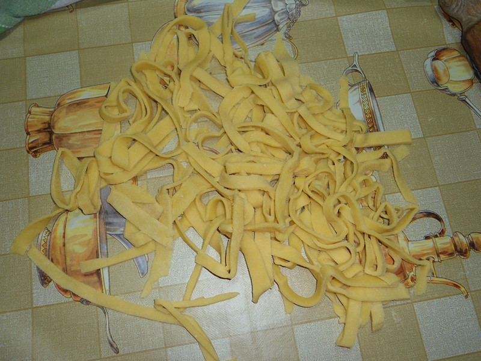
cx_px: 240
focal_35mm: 31
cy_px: 180
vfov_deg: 45.4
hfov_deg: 58.4
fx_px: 431
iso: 80
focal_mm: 5.6
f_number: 3
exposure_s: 1/40
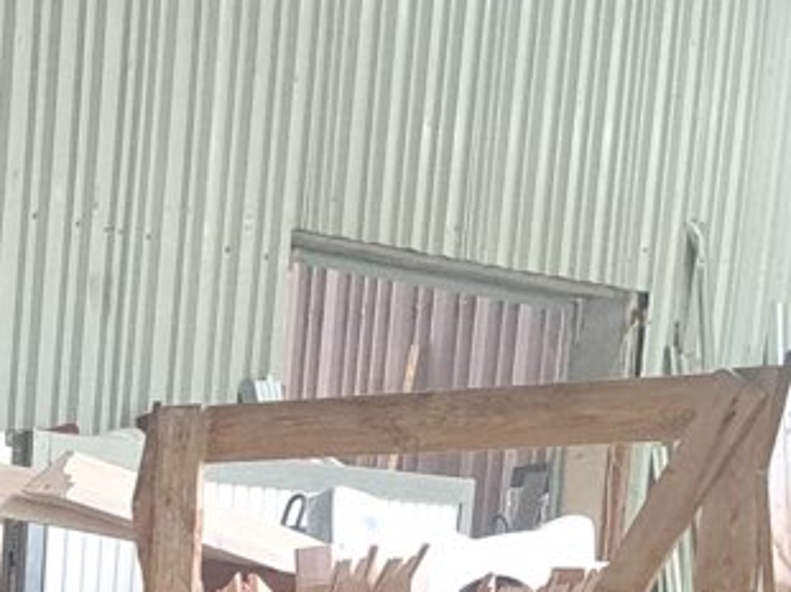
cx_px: -288
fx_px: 2831
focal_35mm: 124
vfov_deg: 10.4
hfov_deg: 15.1
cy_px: 1406
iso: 400
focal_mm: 5.23
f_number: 1.8
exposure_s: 1/50
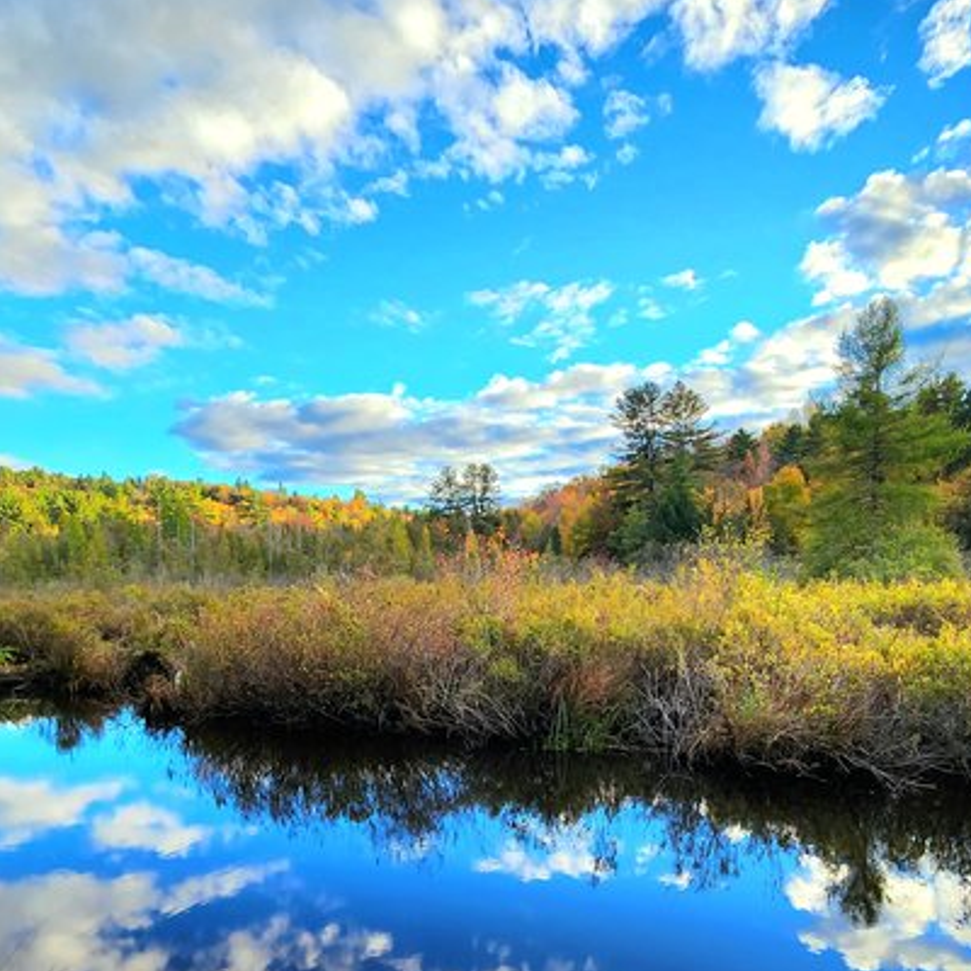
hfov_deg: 67.1
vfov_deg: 65.0
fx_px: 730
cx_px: 539
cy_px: 670
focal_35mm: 23
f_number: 2.2
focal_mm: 2.2
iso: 50
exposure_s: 1/500
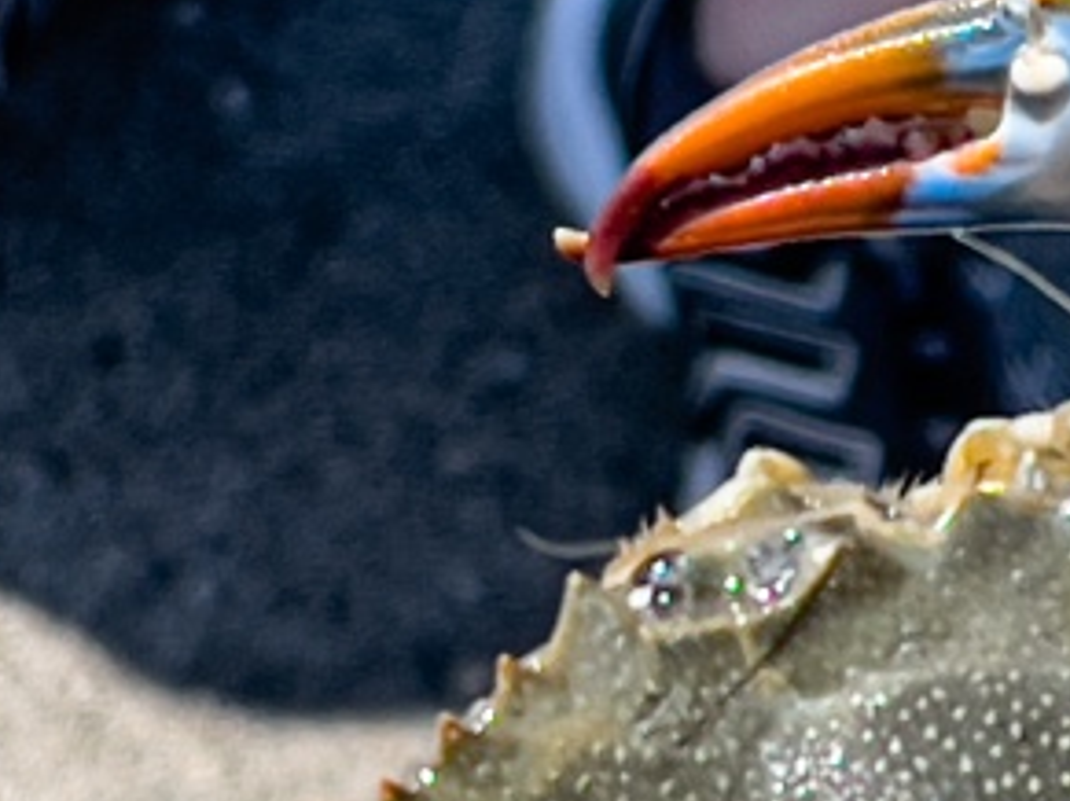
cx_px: 761
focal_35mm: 134
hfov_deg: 14.7
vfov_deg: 10.8
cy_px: 1071
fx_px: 4140
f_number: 1.6
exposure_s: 1/2800
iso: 32
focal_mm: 5.1
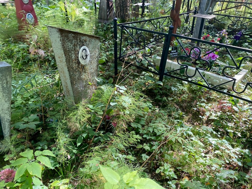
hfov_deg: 67.3
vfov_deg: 53.1
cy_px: 94
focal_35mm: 26
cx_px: 126
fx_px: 189
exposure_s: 1/122
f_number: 1.8
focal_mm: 4.25
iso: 40
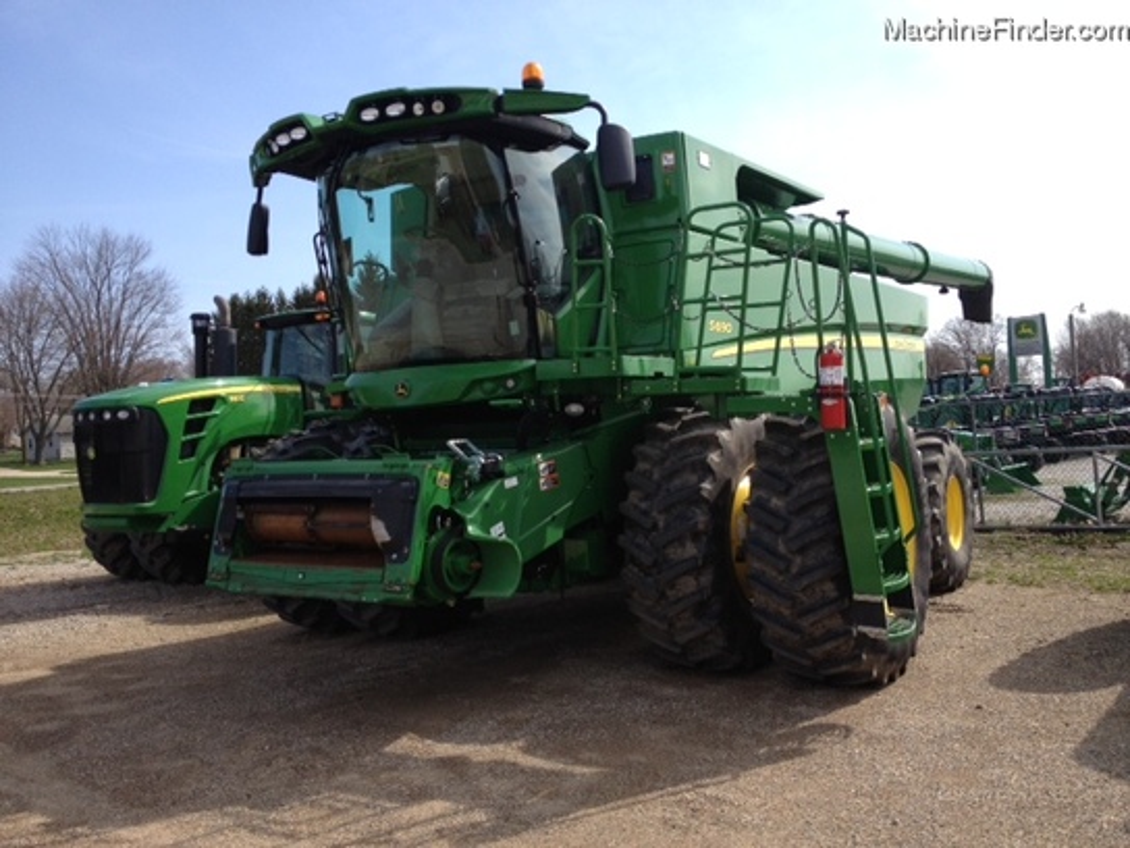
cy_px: 424
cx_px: 565
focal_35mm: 35
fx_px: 1143
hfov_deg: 52.6
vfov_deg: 40.7
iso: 50
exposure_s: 1/1126
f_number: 2.4
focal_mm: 4.28
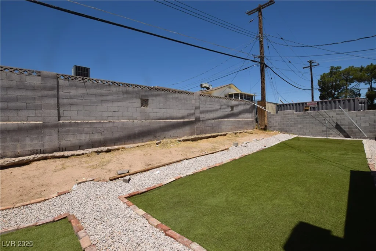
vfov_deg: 77.3
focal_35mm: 15
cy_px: 126
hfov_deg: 100.4
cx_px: 188
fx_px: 157
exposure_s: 1/200
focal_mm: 10
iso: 100
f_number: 11
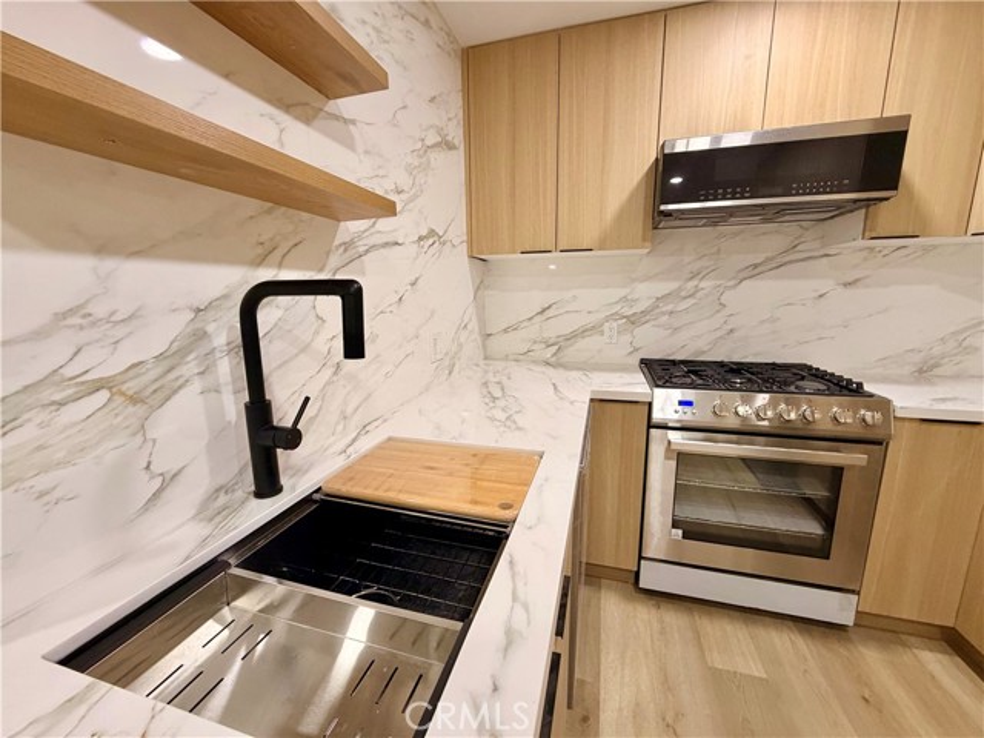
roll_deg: +0.5
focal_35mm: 14
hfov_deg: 102.1
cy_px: 369
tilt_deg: -9.5
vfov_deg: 85.7
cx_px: 492
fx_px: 398
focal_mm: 2.22
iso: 320
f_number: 2.2
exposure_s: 1/60
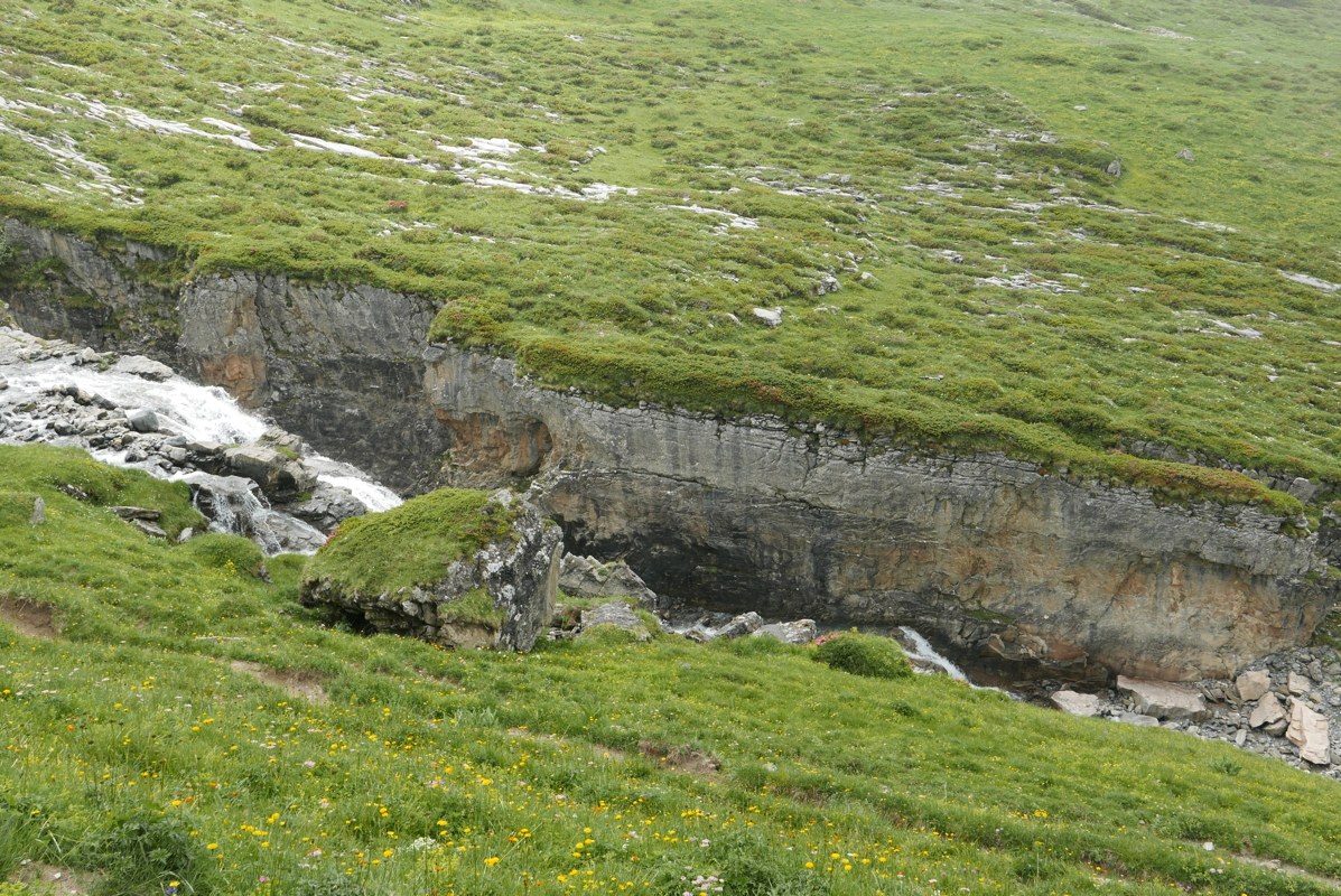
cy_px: 448
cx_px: 670
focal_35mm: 38
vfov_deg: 35.1
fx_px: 1416
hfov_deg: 50.7
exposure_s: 1/320
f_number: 5.6
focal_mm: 17.2
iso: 200
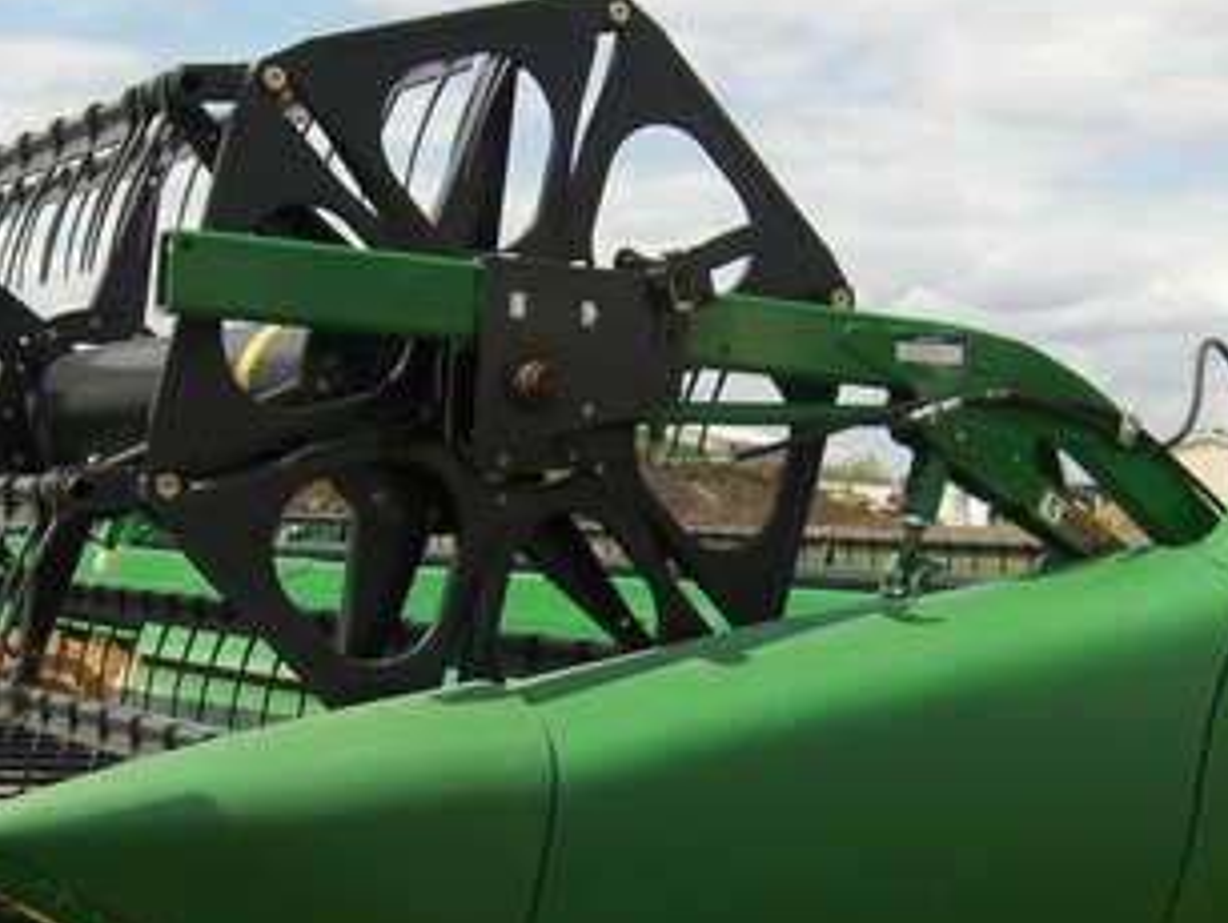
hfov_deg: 30.8
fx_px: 2201
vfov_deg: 23.5
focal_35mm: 62
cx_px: 373
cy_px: 638
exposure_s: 1/800
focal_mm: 7.5
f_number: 5.5
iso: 100
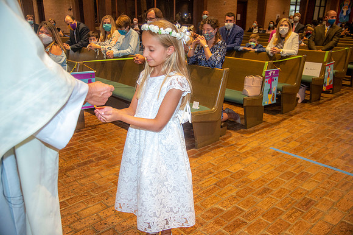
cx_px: 176
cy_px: 118
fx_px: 333
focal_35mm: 34
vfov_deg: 38.8
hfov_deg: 55.8
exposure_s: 1/125
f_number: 4.5
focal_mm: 34
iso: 1600
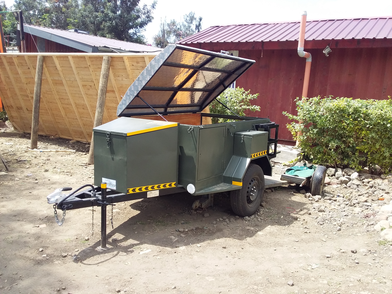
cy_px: 147
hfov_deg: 58.4
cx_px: 196
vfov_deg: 45.4
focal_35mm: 31
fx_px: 351
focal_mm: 3.3
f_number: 2.2
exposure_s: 1/579
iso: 40
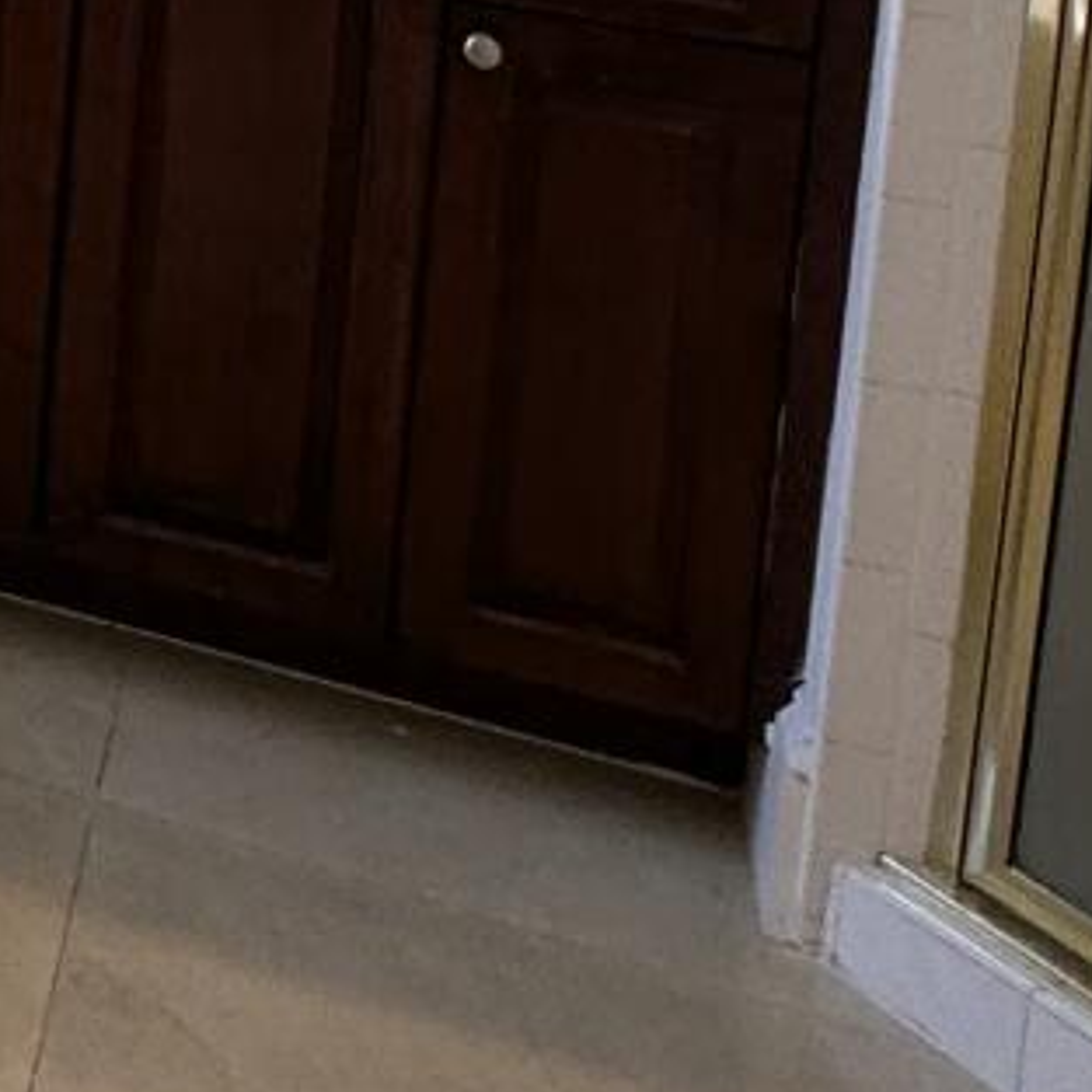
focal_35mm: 79
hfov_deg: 17.4
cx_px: -935
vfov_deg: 18.6
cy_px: -684
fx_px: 2820
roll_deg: -1.1
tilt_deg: -4.5
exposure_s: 1/120
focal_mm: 2.22
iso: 64
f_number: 2.2
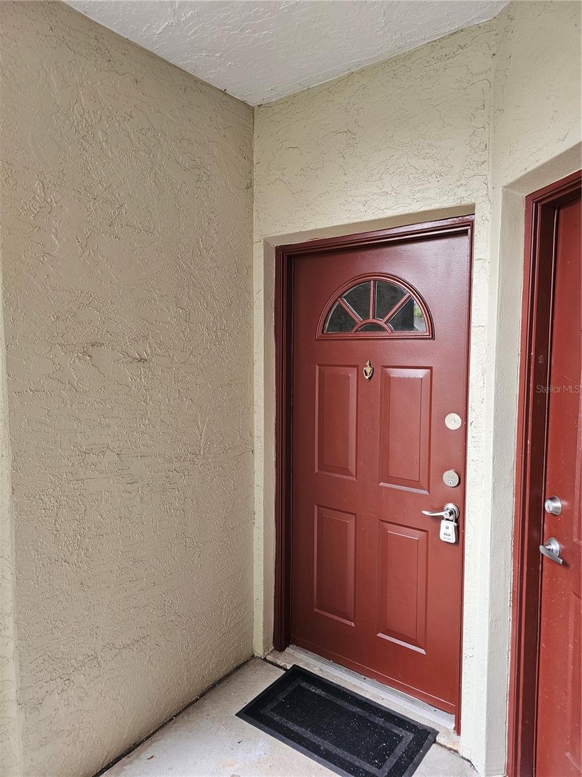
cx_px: 291
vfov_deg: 73.9
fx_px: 516
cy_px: 388
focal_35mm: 23
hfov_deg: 58.9
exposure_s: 1/180
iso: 160
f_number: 1.7
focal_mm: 6.3
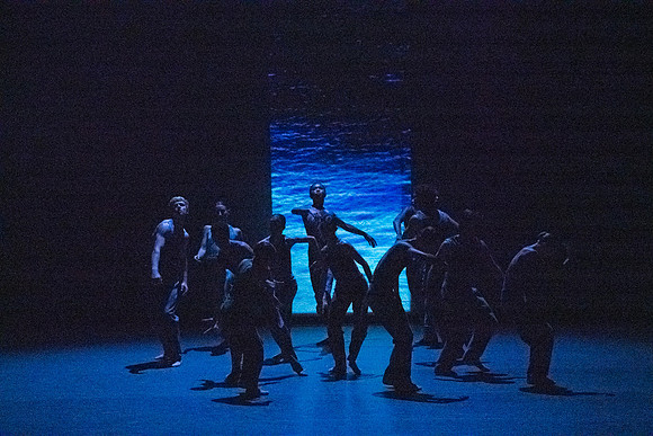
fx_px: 4699
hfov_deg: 7.9
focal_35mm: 259
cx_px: 326
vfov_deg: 5.3
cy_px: 218
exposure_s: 1/400
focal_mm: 259
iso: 25600
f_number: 5.6
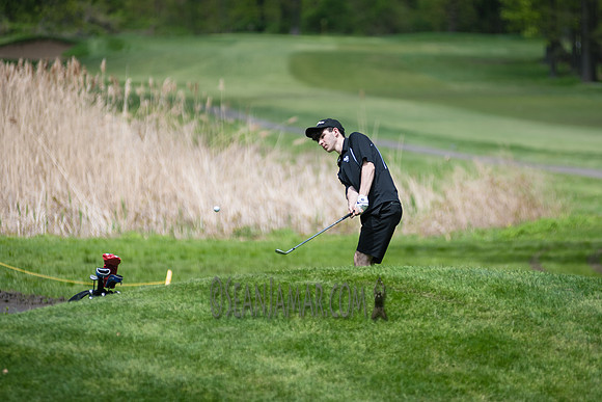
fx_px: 3804
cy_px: 173
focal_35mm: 227
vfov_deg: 6.0
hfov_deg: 9.0
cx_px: 342
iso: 200
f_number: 2.8
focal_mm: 200
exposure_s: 1/2500
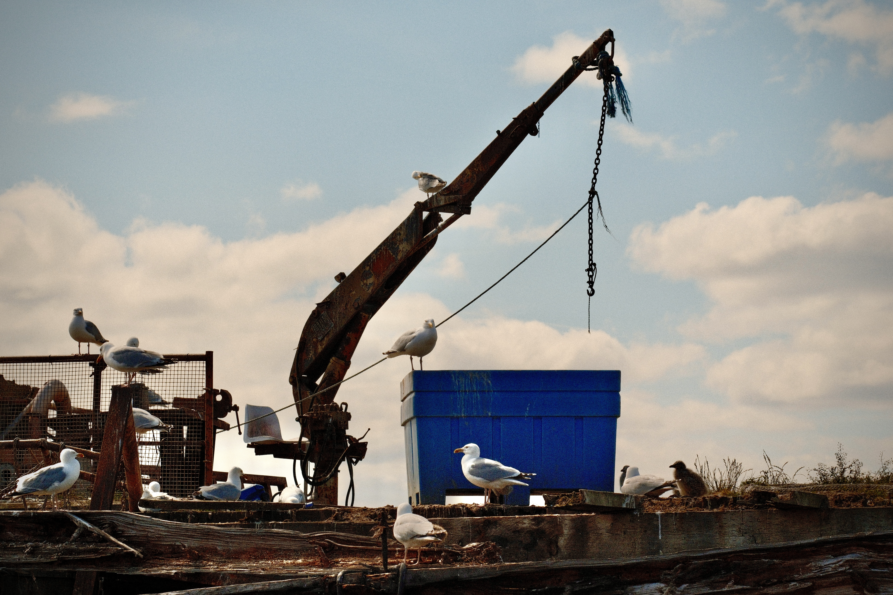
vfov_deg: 10.2
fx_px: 3349
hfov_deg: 15.2
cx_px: 446
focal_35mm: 135
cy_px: 298
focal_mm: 90
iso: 500
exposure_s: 1/2700
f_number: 7.1
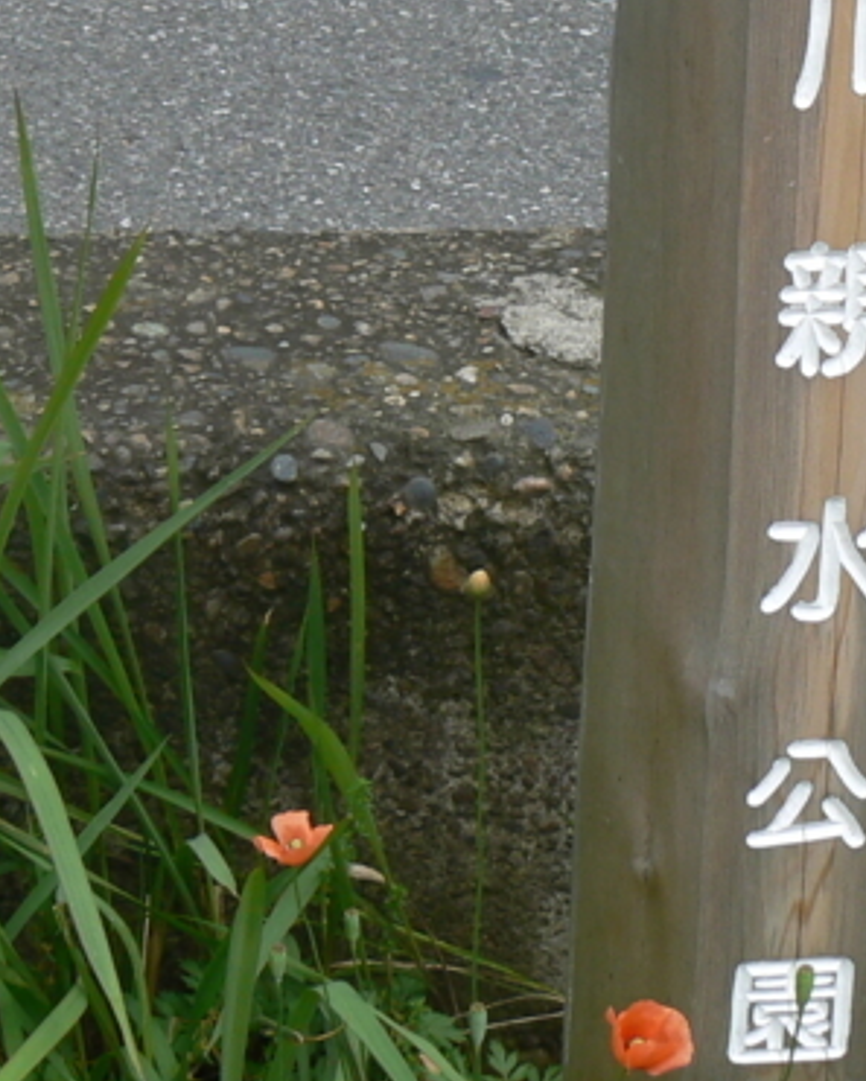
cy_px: 12
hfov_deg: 15.8
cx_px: 289
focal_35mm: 97
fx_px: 3106
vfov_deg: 19.2
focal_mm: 6
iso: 80
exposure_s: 1/320
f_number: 5.6
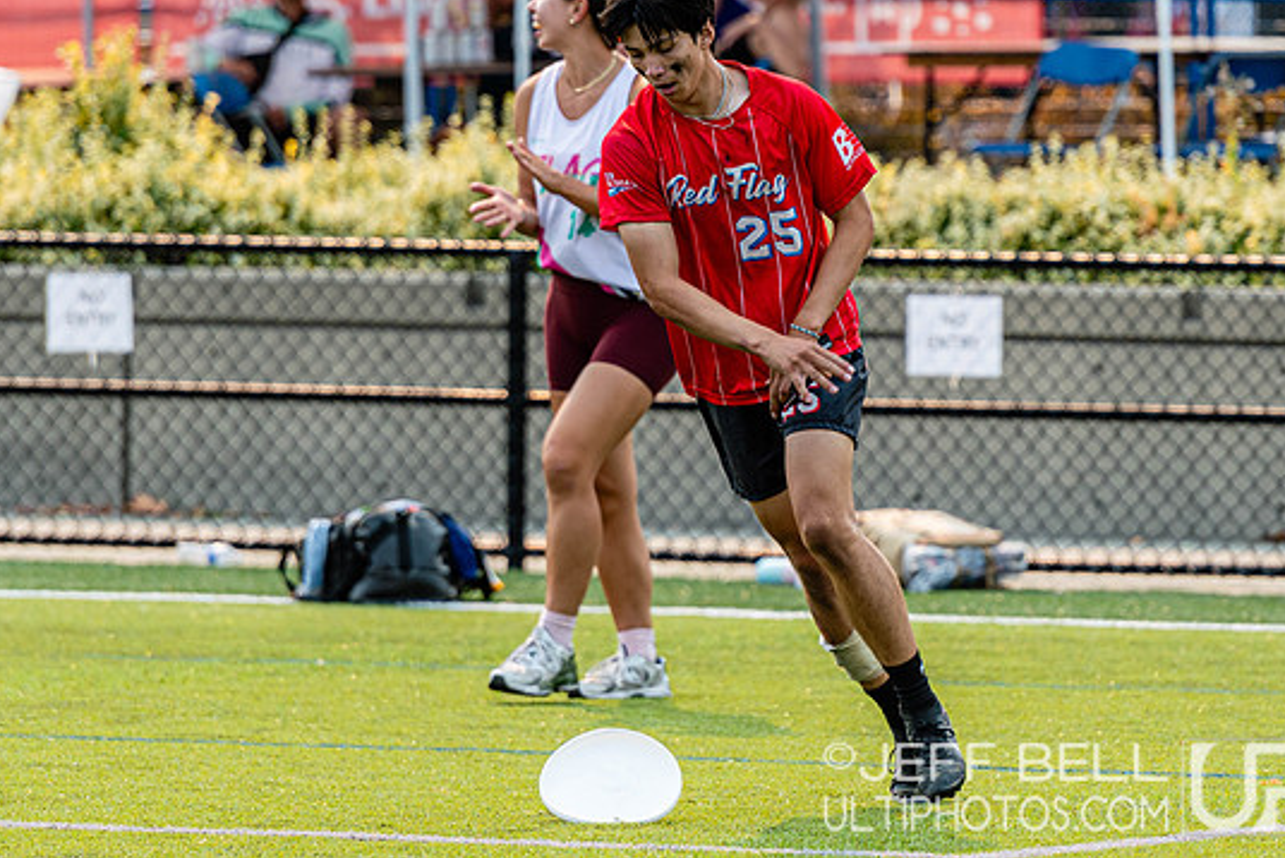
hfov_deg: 4.6
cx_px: 809
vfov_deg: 3.1
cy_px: 348
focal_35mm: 449
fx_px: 16035
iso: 125
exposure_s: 1/1250
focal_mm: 200
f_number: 3.2
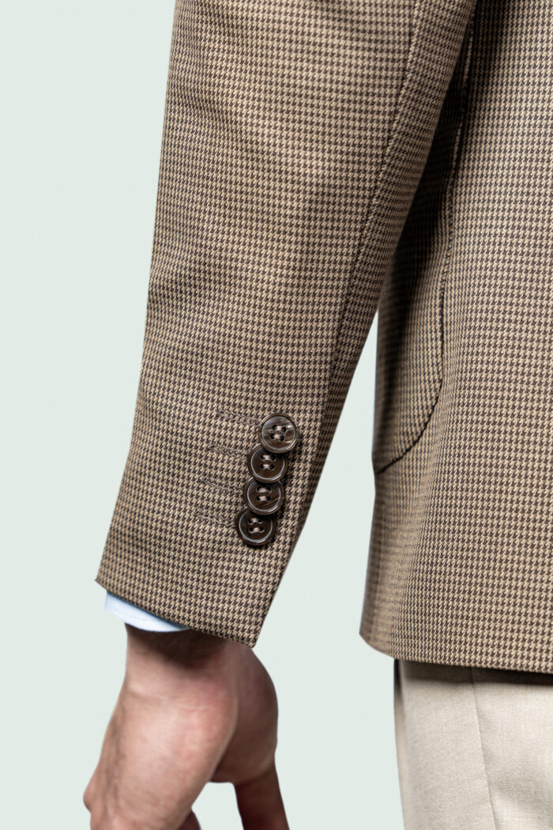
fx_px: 2419
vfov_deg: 19.5
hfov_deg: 13.0
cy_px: 415
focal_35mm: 105
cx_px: 276
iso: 100
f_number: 2.8
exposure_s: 1/100
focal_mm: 70
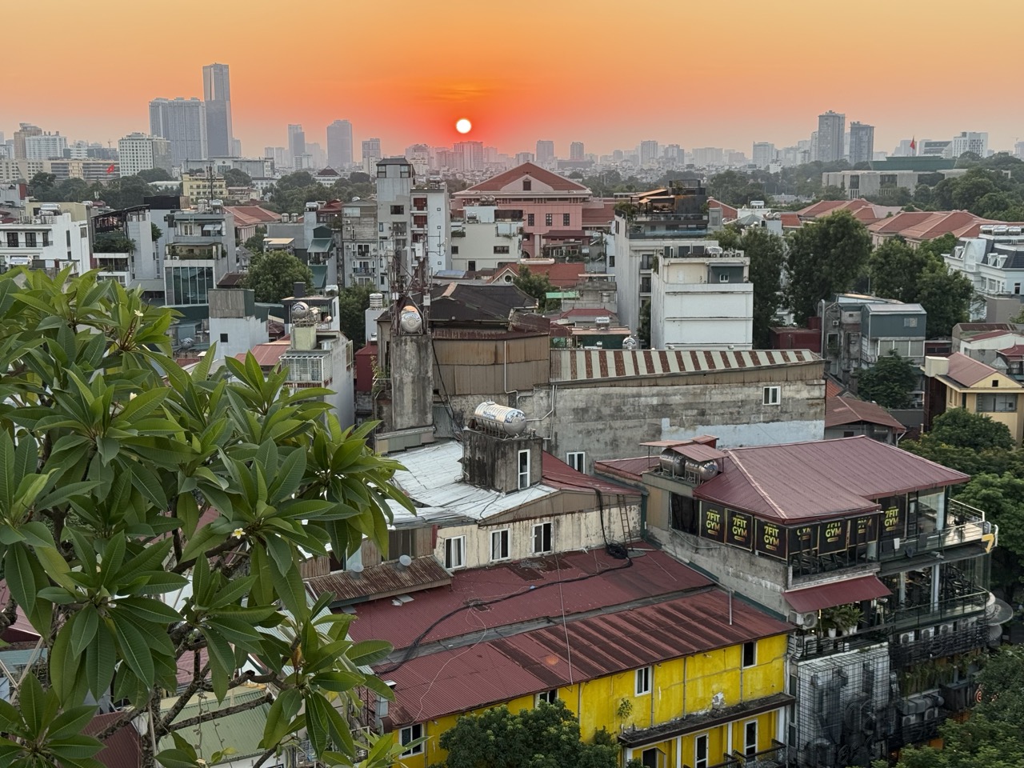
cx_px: 512
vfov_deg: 30.3
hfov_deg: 39.7
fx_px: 1420
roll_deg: +0.1
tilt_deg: -8.6
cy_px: 384
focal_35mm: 48
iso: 100
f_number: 1.78
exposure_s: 1/242
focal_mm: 6.76
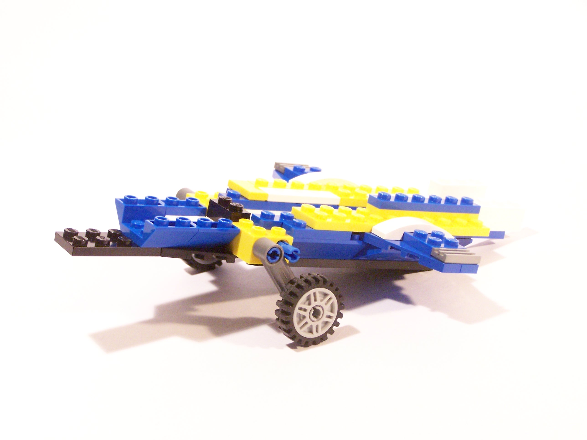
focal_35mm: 75
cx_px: 294
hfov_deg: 26.0
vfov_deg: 19.6
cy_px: 220
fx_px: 1272
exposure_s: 1/20
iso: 400
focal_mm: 12.4
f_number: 3.6
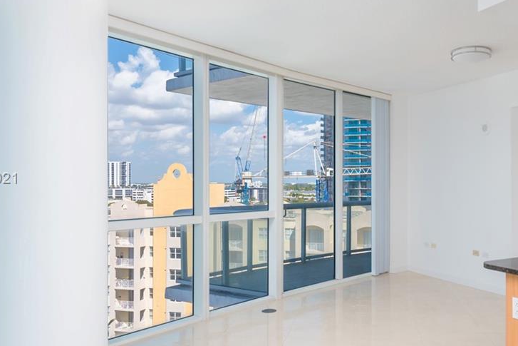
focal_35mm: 33
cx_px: 361
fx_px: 475
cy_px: 179
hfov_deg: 55.5
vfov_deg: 40.0
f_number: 8
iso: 200
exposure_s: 1/200
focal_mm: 15
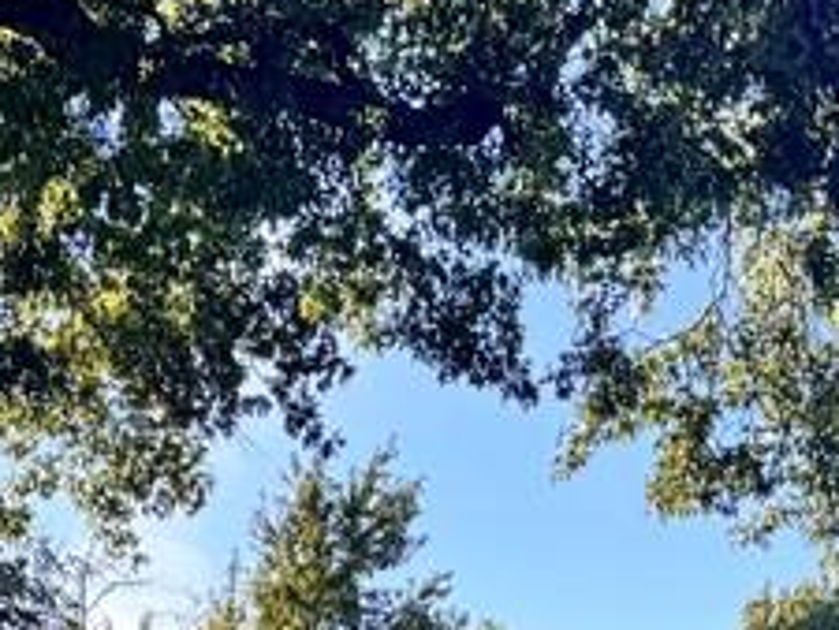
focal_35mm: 109
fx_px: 2643
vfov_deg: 12.7
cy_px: 1018
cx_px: 108
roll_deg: +0.1
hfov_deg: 17.8
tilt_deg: +4.7
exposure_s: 1/938
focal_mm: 6.76
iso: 80
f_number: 1.78
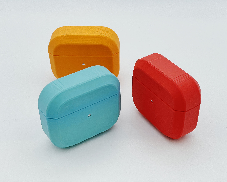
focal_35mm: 55
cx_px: 120
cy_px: 90
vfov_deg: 27.6
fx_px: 370
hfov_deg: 34.1
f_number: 2
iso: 25
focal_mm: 6
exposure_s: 1/114
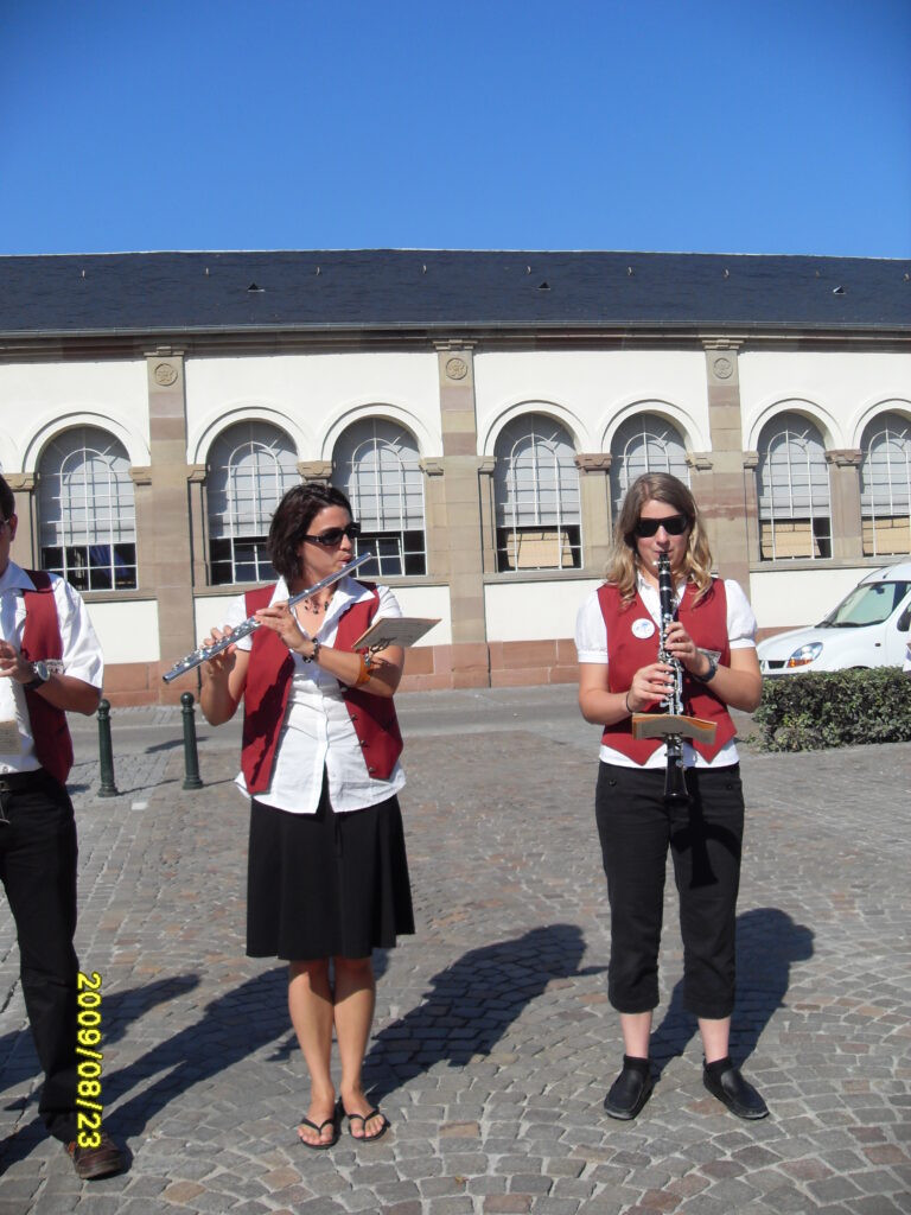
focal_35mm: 34
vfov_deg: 54.0
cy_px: 608
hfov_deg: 41.8
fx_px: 1193
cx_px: 456
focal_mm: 6.3
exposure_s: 1/350
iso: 80
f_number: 7
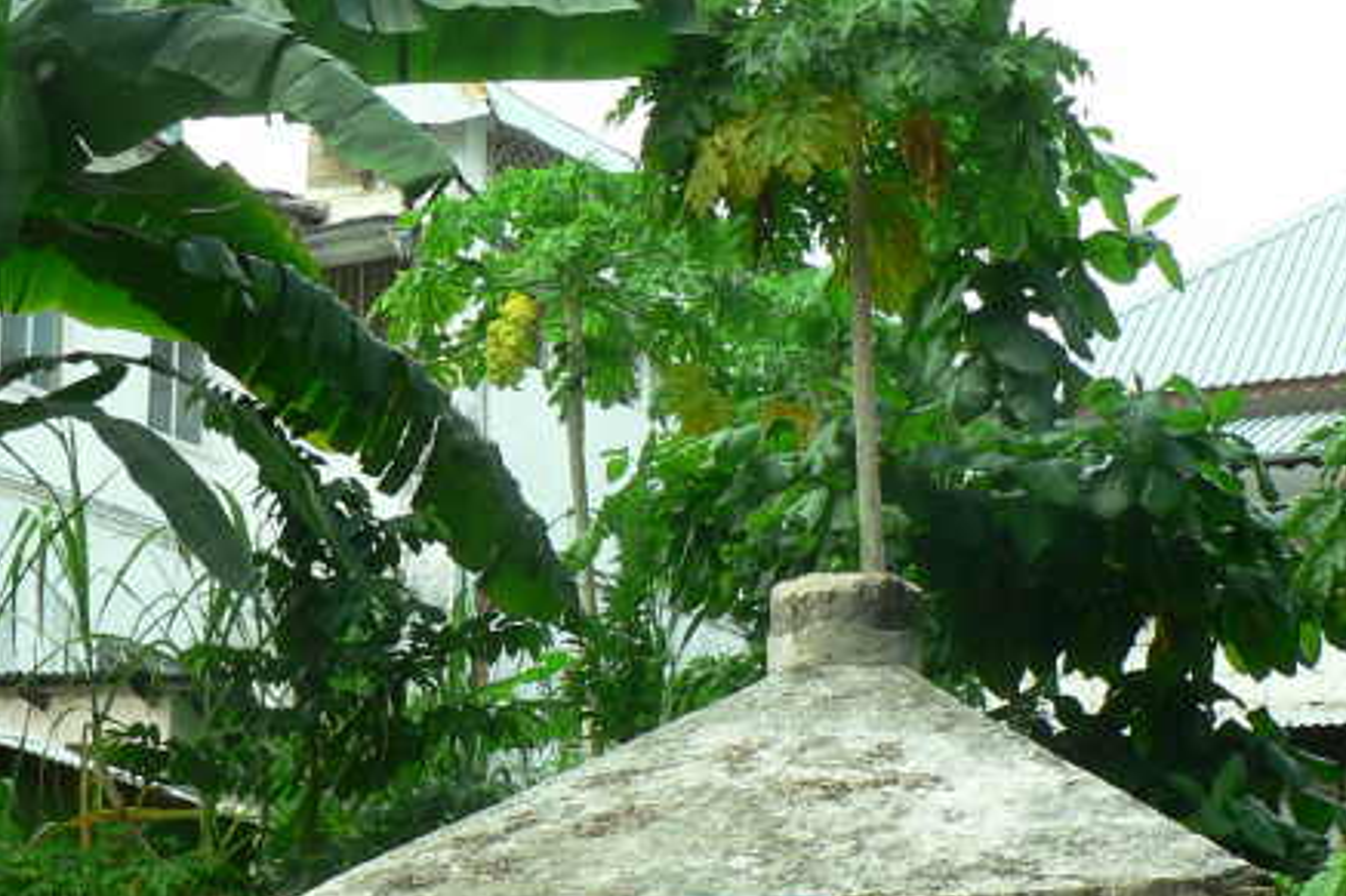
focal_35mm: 60
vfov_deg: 22.2
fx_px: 2242
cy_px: 773
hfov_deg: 33.4
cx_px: 687
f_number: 4
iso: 64
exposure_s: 1/100
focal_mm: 7.2
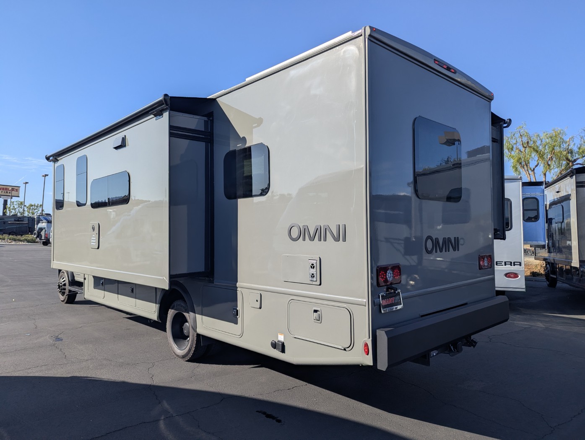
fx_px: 406
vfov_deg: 56.9
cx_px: 292
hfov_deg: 71.5
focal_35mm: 24
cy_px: 220
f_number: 1.85
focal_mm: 6.81
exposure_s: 1/1595
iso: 44
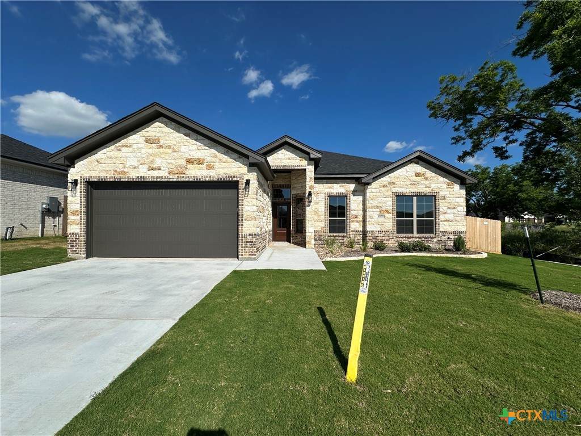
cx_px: 290
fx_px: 235
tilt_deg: +1.4
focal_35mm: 14
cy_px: 218
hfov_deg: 102.1
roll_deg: -0.2
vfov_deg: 85.7
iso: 50
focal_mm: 2.22
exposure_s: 1/4651
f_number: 2.2
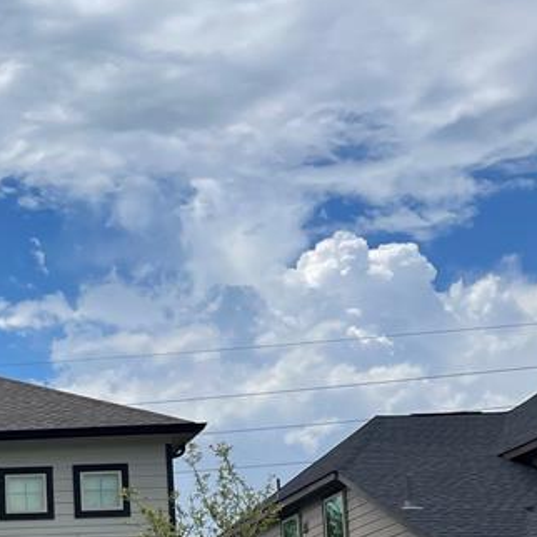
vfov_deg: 22.5
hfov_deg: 20.0
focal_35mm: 73
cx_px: -300
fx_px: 1281
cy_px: 577
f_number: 1.6
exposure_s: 1/5917
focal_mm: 5.1
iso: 32
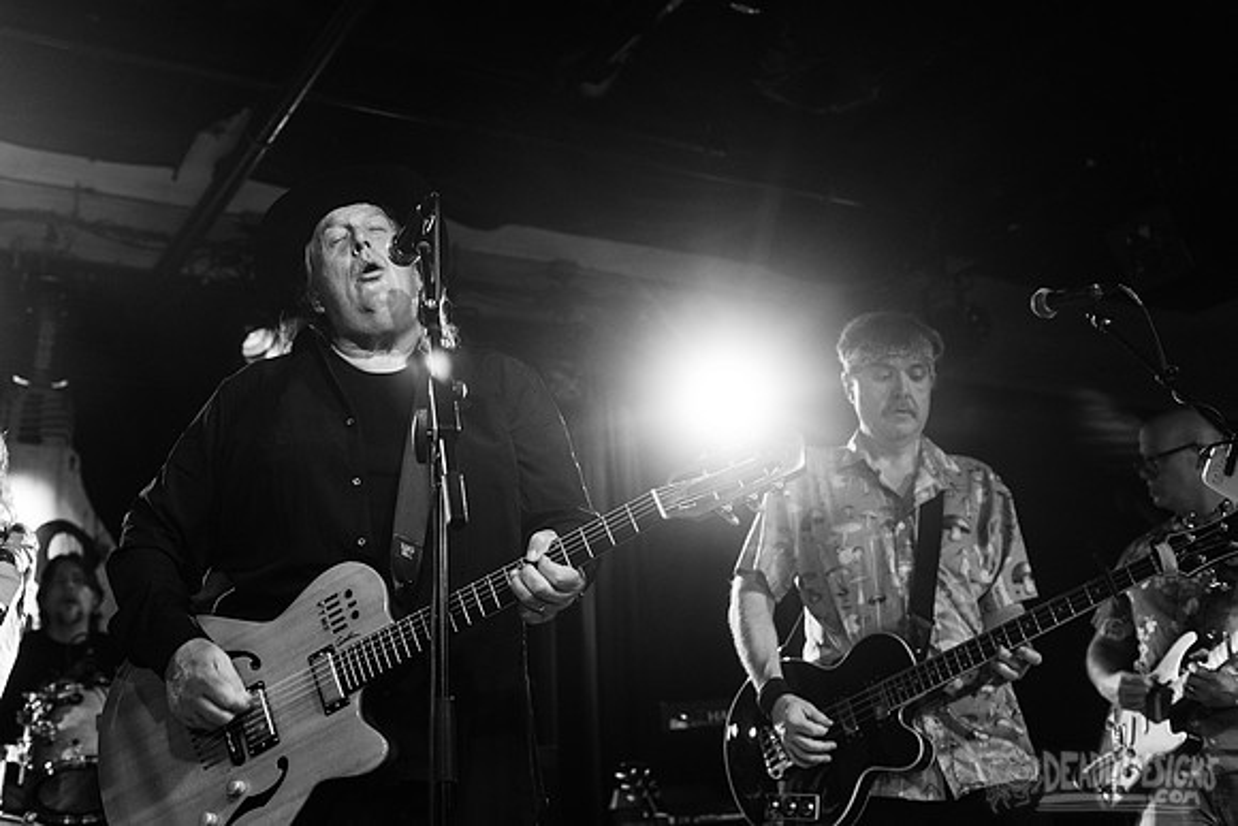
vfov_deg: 30.0
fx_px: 1544
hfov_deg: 43.7
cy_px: 385
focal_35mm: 45
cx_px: 577
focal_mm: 42
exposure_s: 1/160
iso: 2500
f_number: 3.2
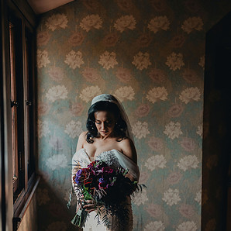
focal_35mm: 77
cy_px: 162
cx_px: 116
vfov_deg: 22.3
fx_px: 581
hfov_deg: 22.5
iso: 1250
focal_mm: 60
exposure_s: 1/500
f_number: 2.8
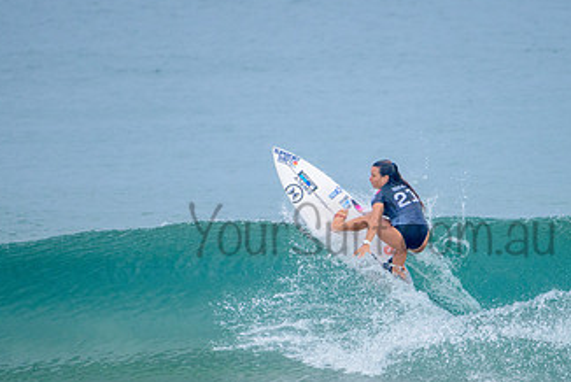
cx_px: 370
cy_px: 215
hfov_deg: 2.4
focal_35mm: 854
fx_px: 13557
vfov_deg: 1.6
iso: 720
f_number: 5.6
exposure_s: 1/2000
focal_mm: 480
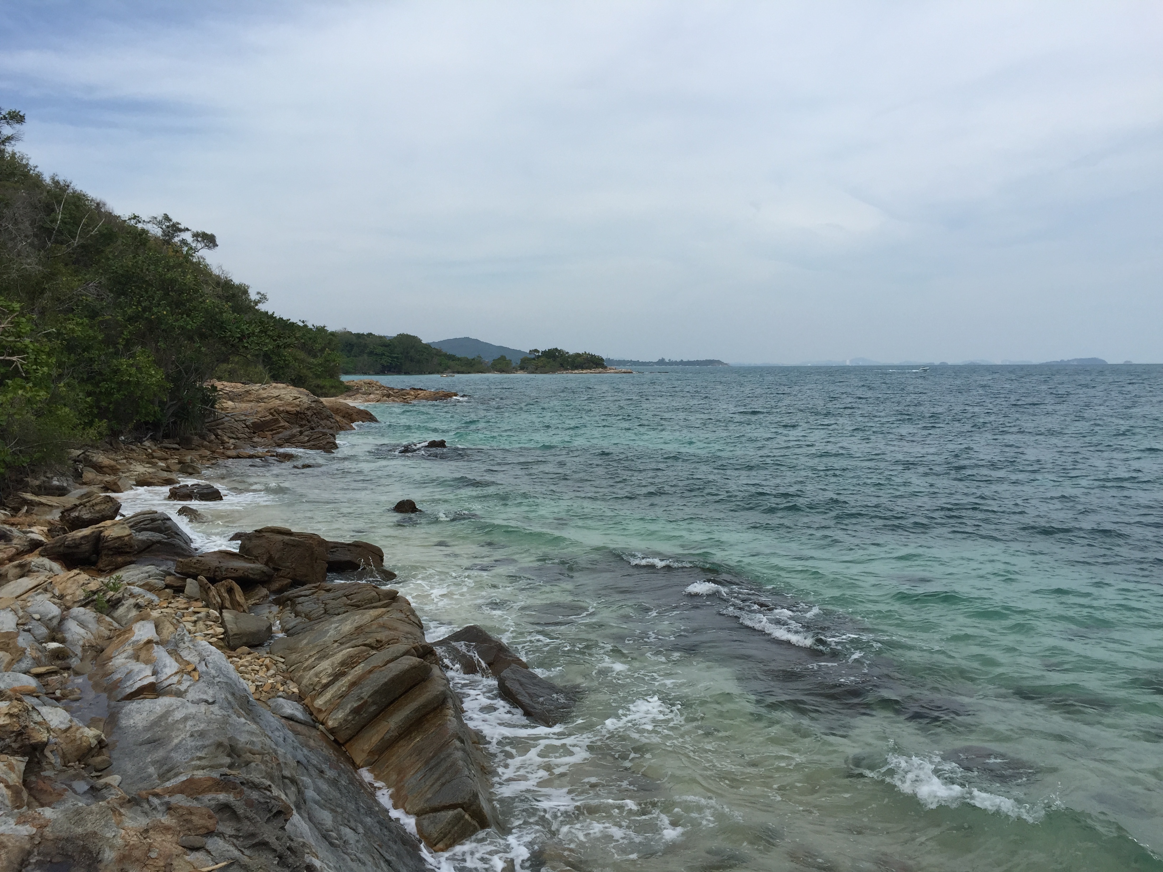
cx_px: 582
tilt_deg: -3.5
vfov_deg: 48.2
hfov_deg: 61.7
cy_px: 436
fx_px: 974
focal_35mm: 29
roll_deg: -0.7
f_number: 2.2
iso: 32
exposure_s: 1/2475
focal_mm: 4.15
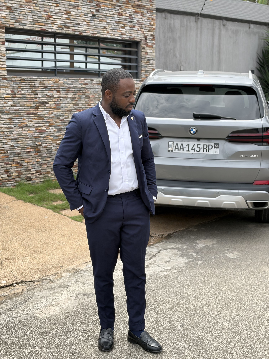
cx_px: 134
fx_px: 539
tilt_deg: -8.3
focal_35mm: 52
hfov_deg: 28.0
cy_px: 180
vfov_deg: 36.8
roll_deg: +1.0
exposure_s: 1/1312
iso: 32
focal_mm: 5.96
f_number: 1.6
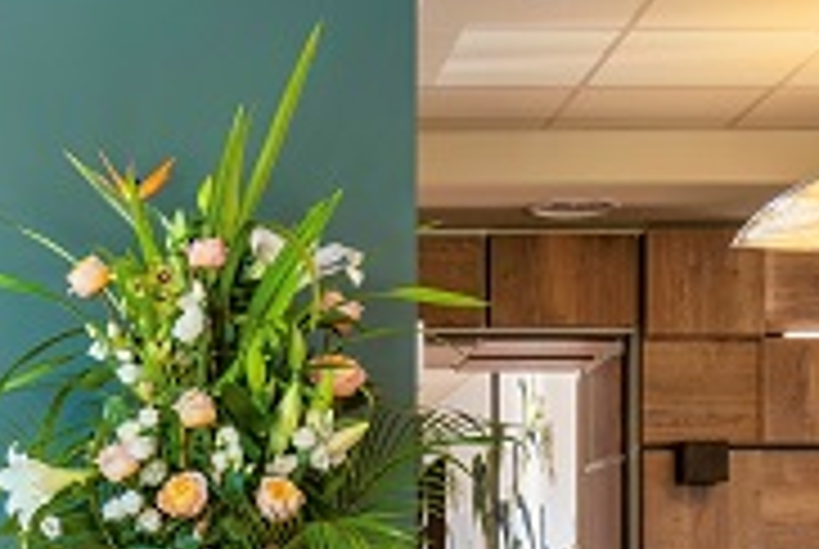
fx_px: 1800
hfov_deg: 25.6
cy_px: 724
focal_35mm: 79
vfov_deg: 16.4
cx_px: 315
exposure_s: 1/3
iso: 50
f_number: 14
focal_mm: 16
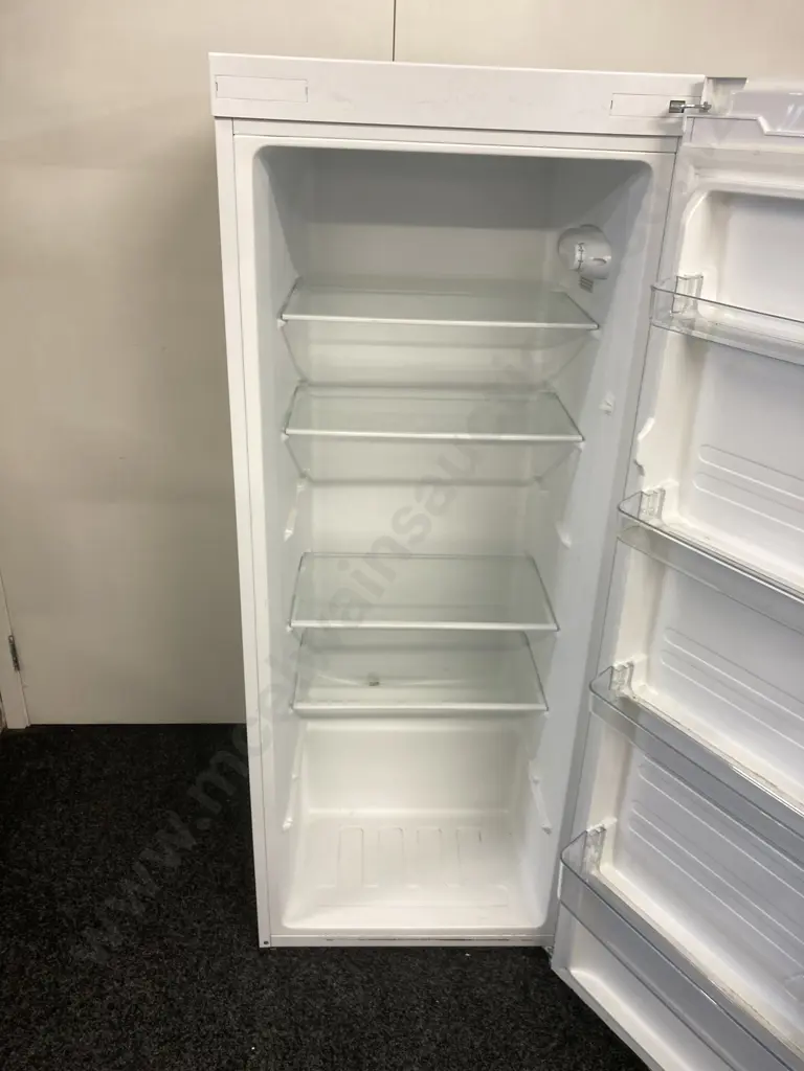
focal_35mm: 28
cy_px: 536
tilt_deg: -26.4
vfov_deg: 63.4
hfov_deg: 49.7
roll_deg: -3.4
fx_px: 867
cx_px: 402
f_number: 1.8
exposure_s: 1/50
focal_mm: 3.99
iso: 64
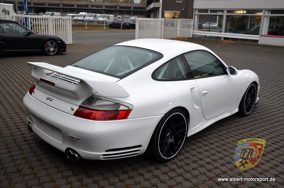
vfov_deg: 38.2
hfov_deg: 55.2
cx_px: 142
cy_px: 94
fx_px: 272
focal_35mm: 34
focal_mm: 23
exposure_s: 1/60
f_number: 4
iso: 450
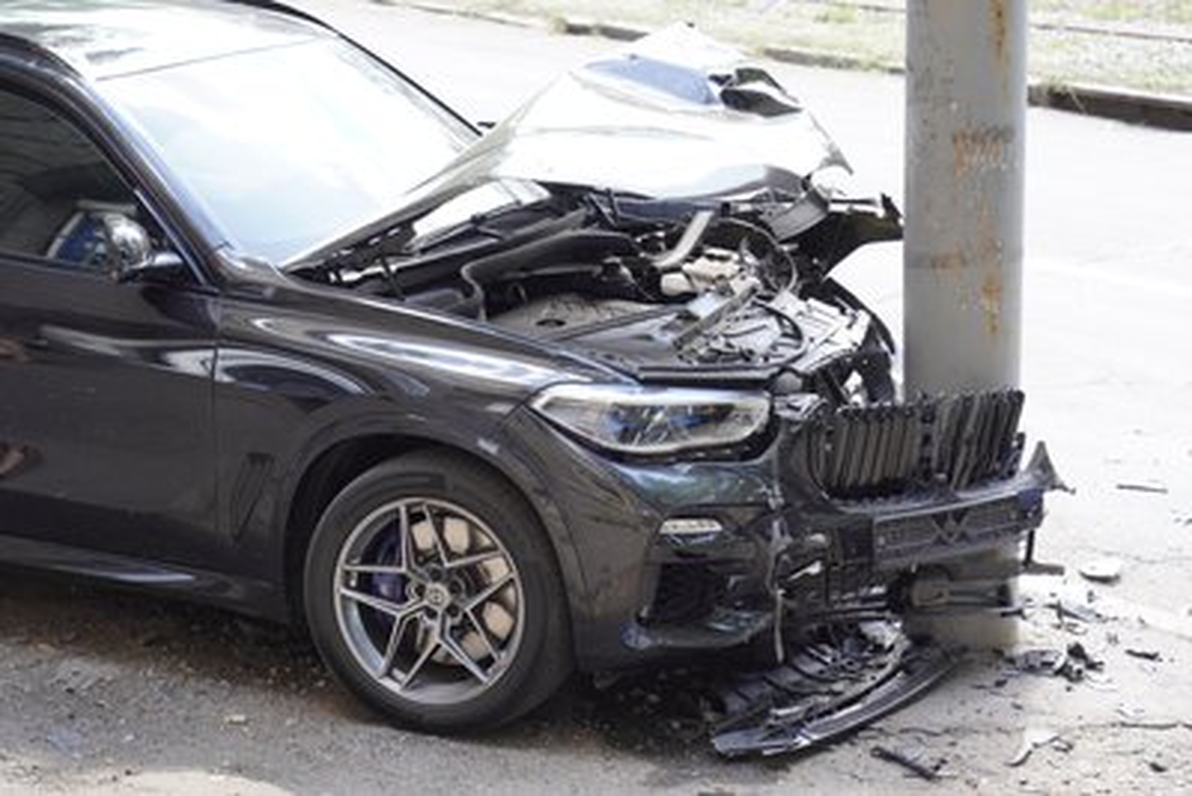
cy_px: 398
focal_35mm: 105
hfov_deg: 19.4
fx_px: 3478
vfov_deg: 13.1
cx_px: 596
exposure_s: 1/125
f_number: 4
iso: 320
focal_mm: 70
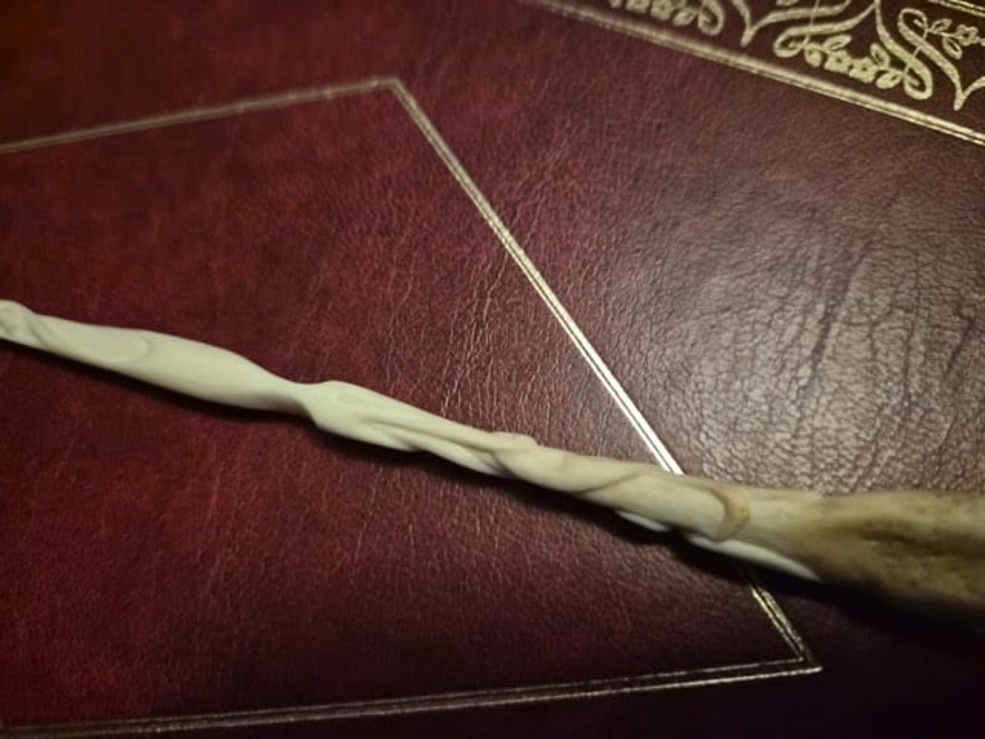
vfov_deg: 58.9
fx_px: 654
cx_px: 492
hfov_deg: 73.9
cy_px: 370
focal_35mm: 23
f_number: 1.8
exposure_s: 1/50
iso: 1600
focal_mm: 5.4
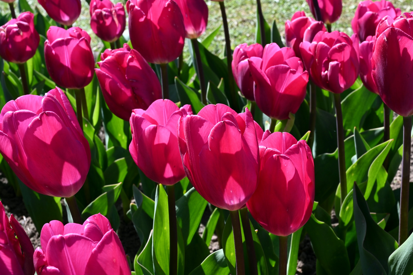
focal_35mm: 61
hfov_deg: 32.9
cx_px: 206
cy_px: 138
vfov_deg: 22.2
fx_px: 699
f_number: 22
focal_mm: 61
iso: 360
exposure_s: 1/60
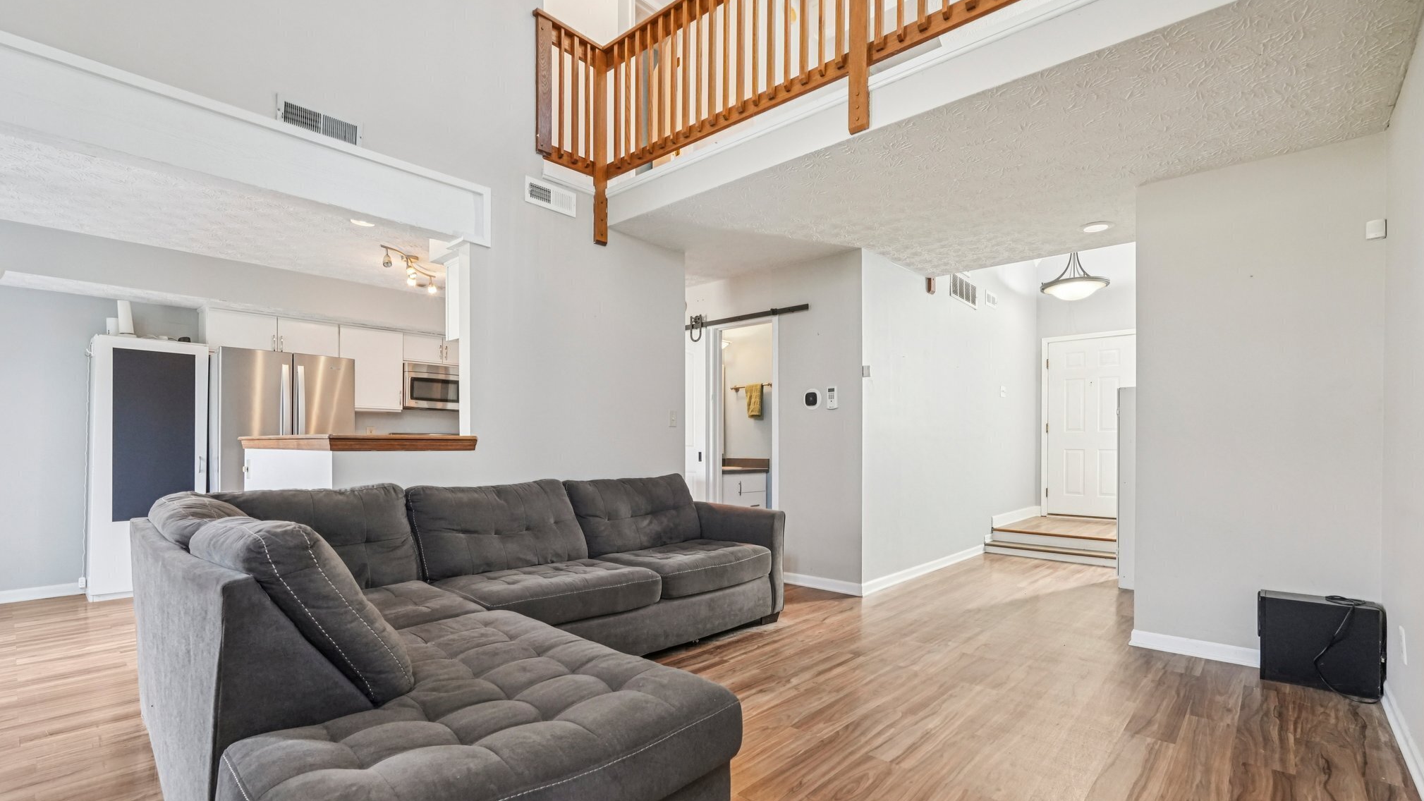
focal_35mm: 17
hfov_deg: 95.9
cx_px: 711
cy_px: 445
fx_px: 642
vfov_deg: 63.8
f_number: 8
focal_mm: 16
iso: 1600
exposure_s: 1/30
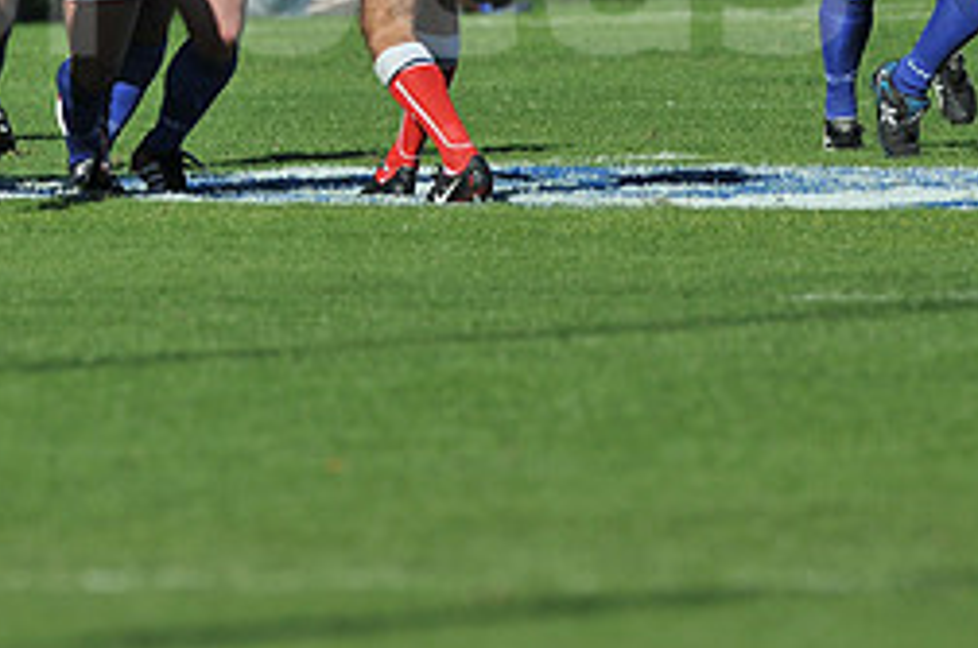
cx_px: -116
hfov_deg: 2.0
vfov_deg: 1.3
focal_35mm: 1037
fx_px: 28118
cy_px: -76
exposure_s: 1/3200
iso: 200
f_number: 3.5
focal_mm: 300
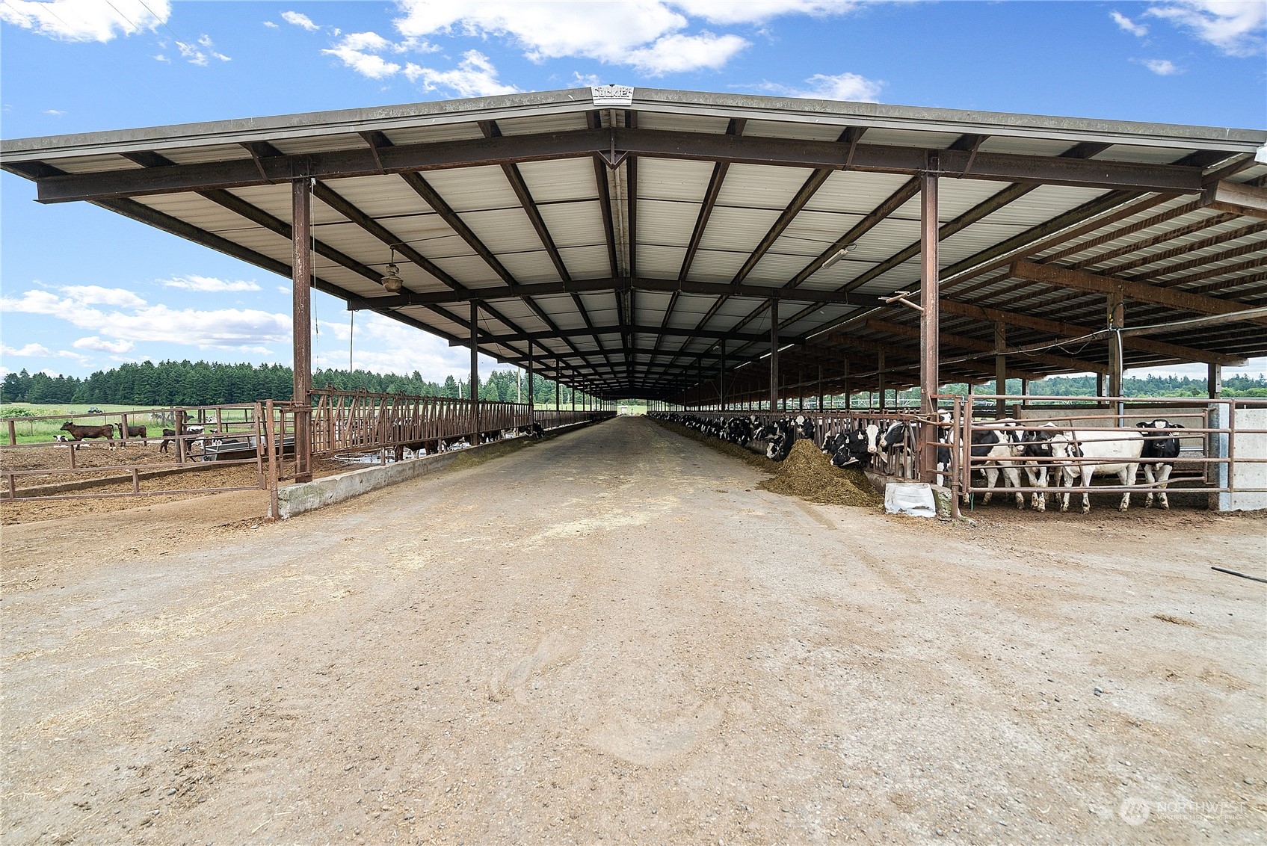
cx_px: 634
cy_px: 423
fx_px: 563
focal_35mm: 16
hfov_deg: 96.7
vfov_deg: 73.8
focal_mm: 16
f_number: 6.3
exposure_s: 1/200
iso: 400
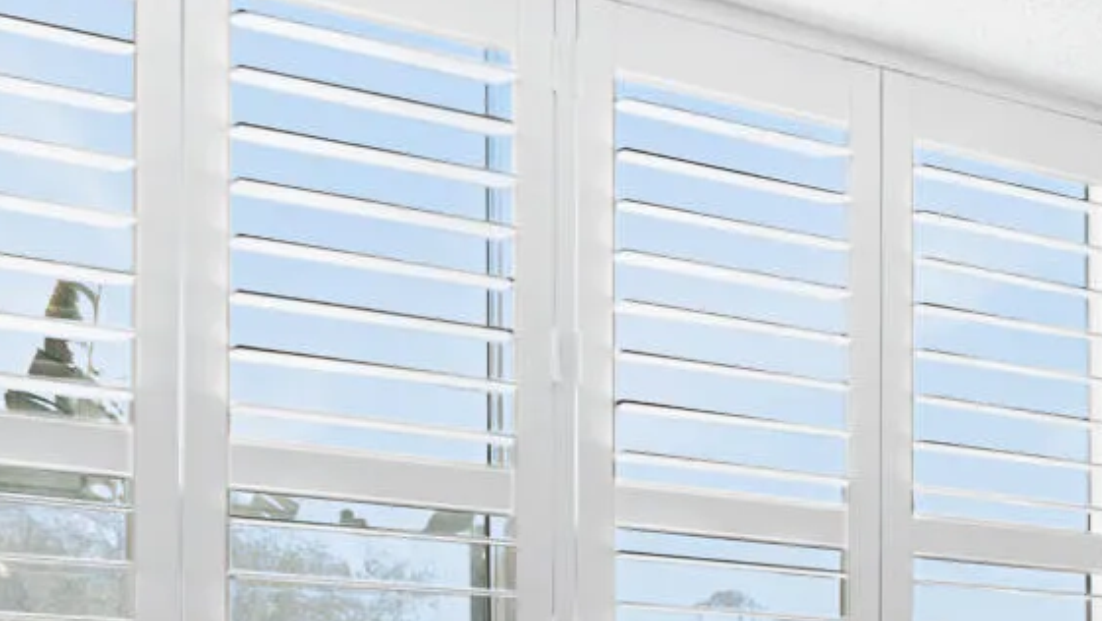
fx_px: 2455
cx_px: 2143
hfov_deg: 18.1
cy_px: 831
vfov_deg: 13.8
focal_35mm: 84
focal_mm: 15
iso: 125
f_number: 9
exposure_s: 1/1.25
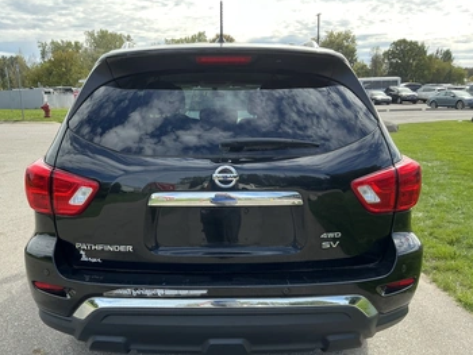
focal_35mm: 32
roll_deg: +2.3
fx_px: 438
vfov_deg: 44.1
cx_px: 214
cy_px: 196
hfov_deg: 56.7
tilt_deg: -13.2
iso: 25
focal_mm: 3
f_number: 1.8
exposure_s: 1/568
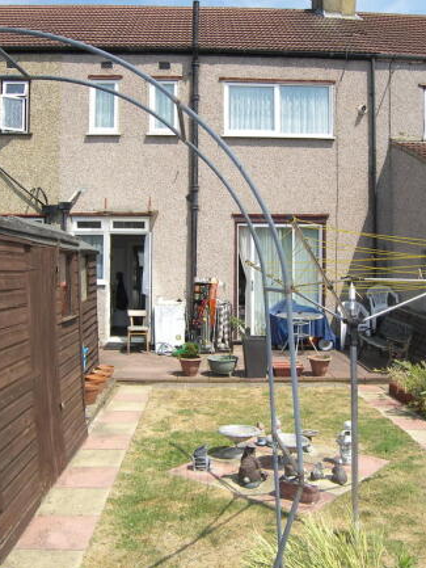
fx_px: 574
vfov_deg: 52.6
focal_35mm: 35
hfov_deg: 40.7
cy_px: 285
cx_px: 223
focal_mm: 5.5
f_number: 2.8
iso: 50
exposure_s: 1/800
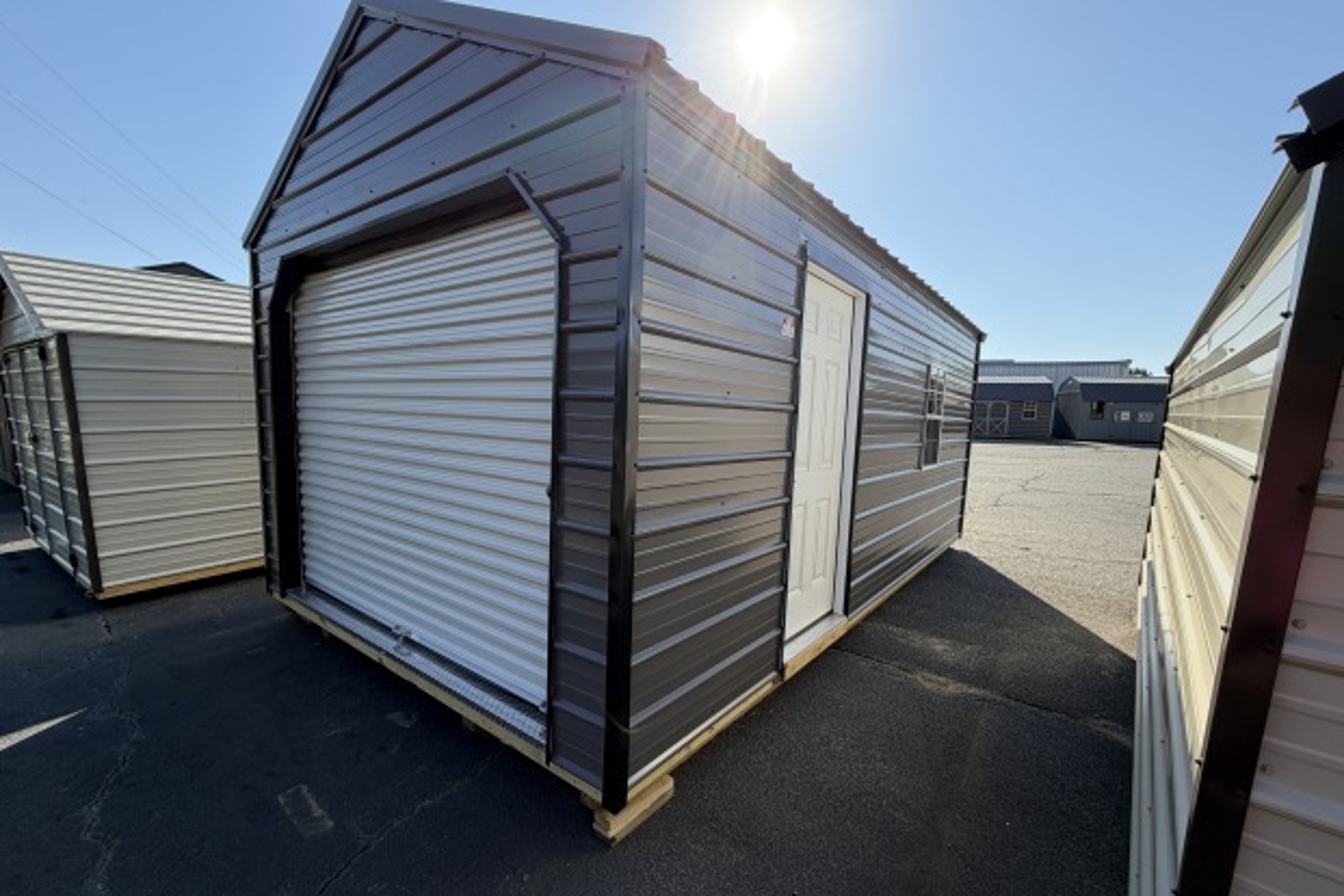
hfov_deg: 100.4
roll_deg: +0.1
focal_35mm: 15
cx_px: 686
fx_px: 560
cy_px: 478
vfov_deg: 77.2
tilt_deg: -6.0
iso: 25
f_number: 2.2
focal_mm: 2.22
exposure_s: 1/770
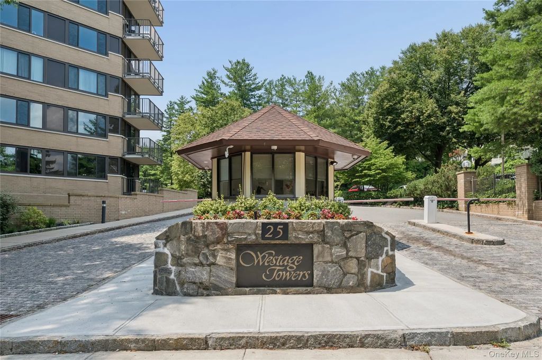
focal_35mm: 24
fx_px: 361
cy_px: 180
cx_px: 271
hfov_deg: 73.8
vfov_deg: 53.1
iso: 200
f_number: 11
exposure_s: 1/200
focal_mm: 24
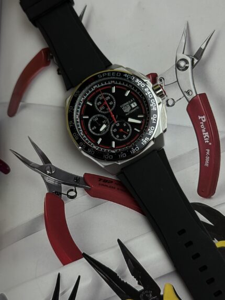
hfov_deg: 30.3
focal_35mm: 48
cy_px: 150
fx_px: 416
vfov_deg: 39.6
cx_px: 112
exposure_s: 1/402
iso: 64
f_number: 1.78
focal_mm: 6.76
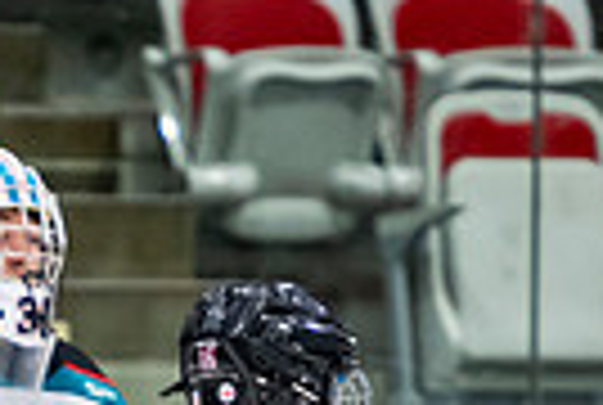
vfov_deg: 1.2
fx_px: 19574
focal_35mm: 1166
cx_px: -114
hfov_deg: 1.8
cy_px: 801
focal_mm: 185
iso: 1600
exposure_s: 1/800
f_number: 3.2
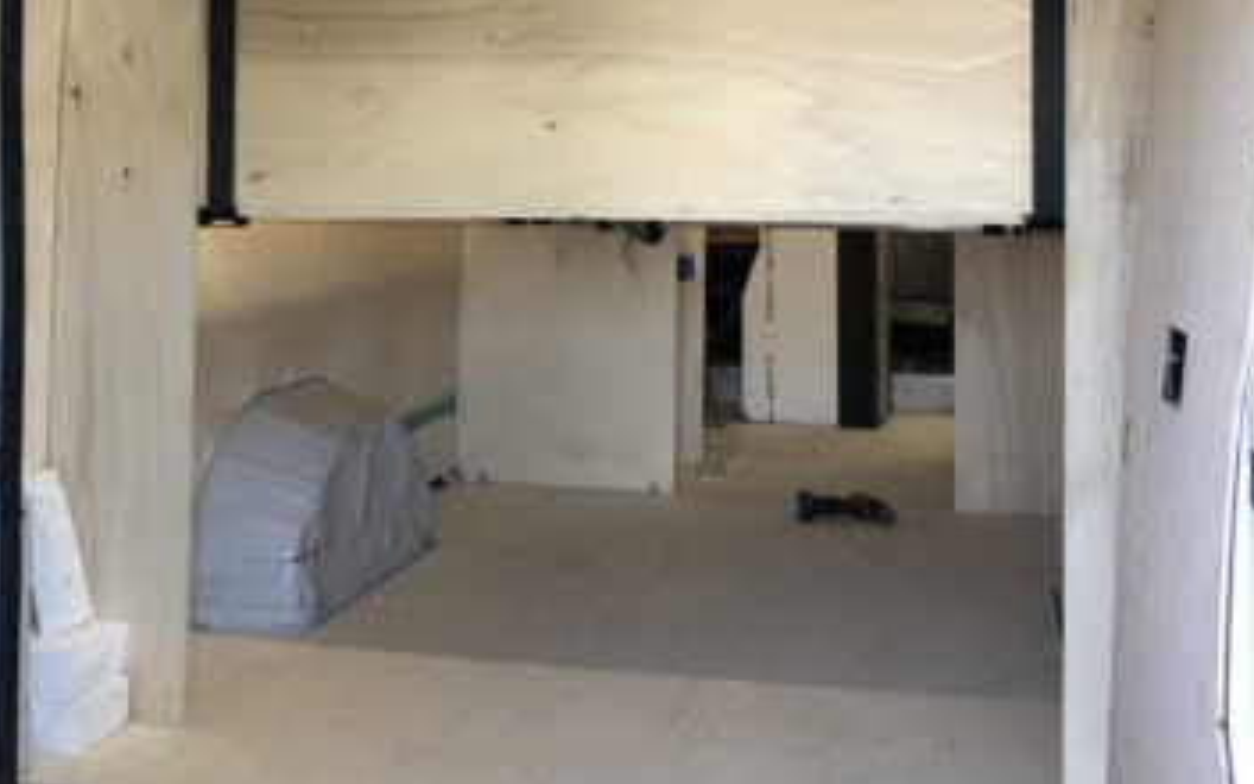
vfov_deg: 28.0
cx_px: 641
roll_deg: -0.4
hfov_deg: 44.4
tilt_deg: +2.1
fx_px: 1538
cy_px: 148
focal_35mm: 45
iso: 32
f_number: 1.8
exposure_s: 1/33
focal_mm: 4
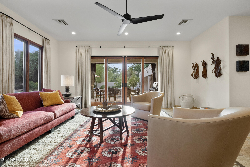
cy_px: 84
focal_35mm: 16
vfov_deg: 73.8
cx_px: 125
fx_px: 111
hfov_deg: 96.7
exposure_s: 1/50
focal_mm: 16
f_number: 8
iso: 2500
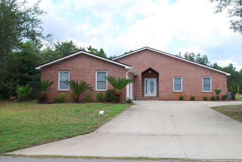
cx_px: 121
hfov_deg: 53.1
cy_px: 81
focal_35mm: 36
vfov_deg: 36.9
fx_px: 242
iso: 100
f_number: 6.3
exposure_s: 1/160
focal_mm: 24
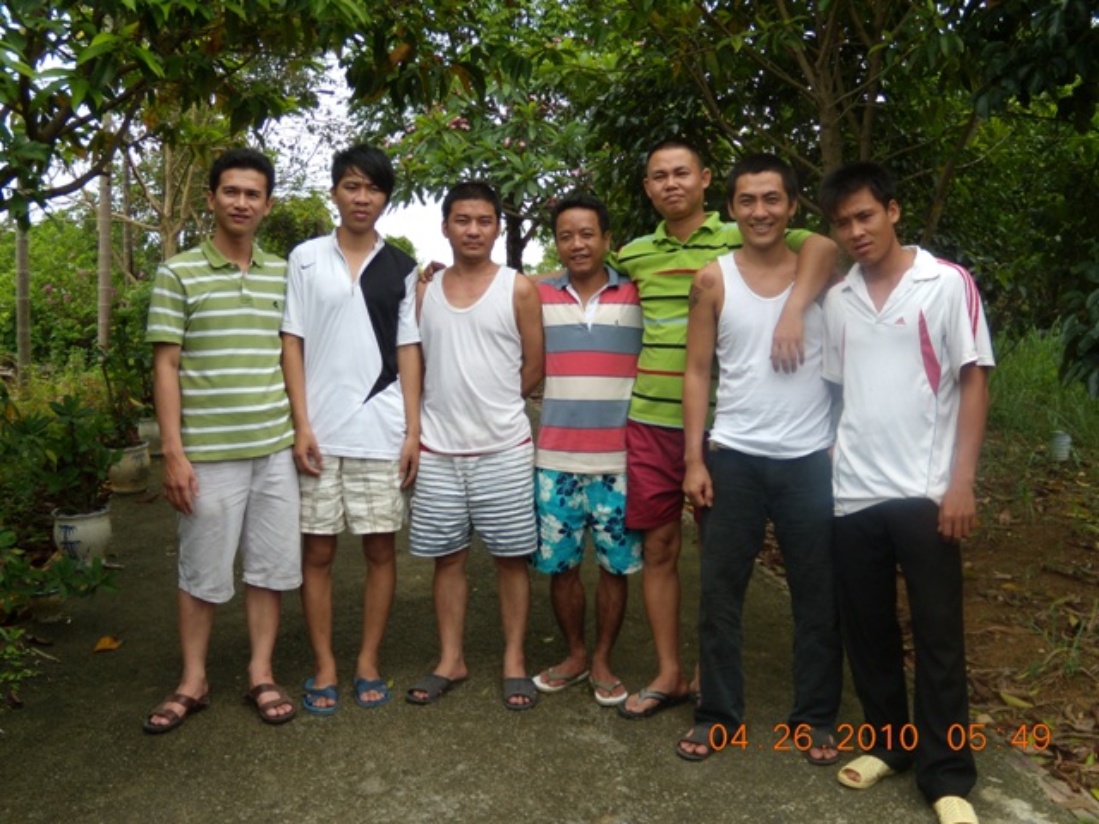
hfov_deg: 51.4
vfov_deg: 39.7
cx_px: 550
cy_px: 412
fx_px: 1143
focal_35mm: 36
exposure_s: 1/400
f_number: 3.6
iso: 80
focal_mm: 6.4
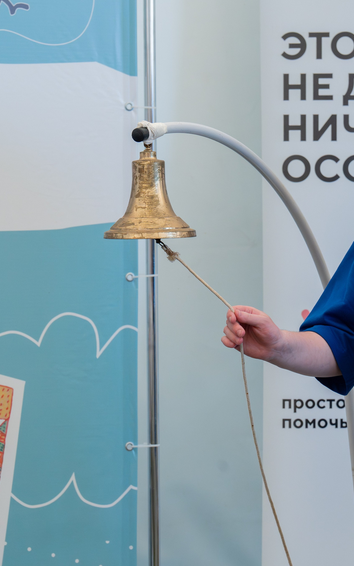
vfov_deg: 9.8
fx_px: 3303
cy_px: 283
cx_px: 281
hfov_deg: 6.1
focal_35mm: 214
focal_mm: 131
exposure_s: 1/500
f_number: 7.1
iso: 3200
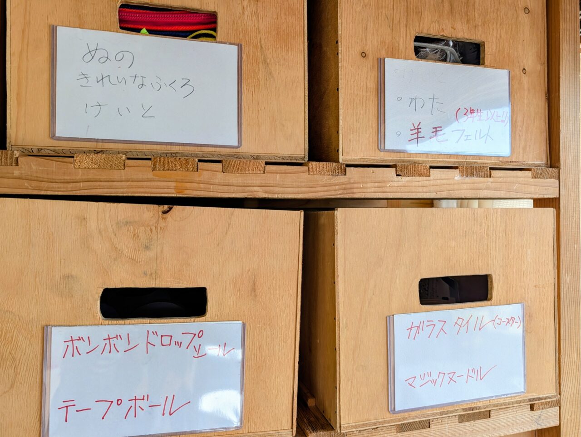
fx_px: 403
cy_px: 218
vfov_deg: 56.9
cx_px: 290
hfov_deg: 71.5
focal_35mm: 24
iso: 182
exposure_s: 1/490
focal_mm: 6.9
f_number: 1.68
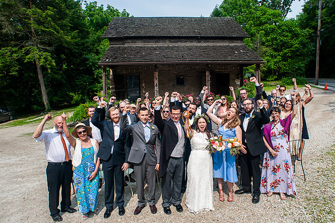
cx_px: 175
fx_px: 222
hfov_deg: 74.0
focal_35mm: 24
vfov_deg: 53.3
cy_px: 113
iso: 320
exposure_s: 1/640
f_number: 5
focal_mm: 20
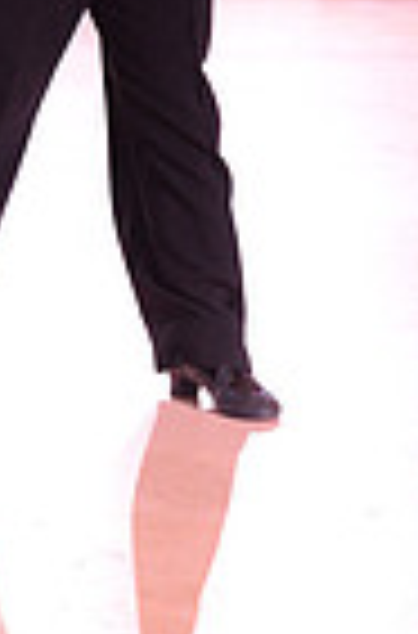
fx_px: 3983
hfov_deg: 5.9
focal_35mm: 227
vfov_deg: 8.9
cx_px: -200
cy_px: -207
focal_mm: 55
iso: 2500
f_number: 5
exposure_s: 1/250
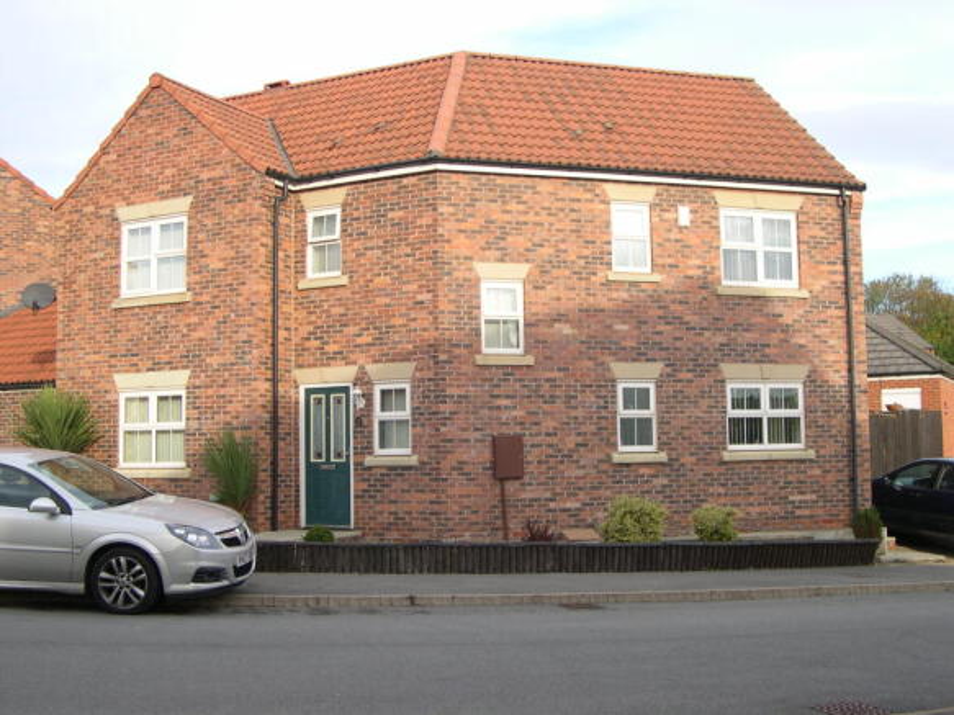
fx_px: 1157
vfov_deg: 34.3
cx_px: 477
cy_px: 358
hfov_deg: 44.8
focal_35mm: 42
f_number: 2.9
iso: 100
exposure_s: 1/201
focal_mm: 9
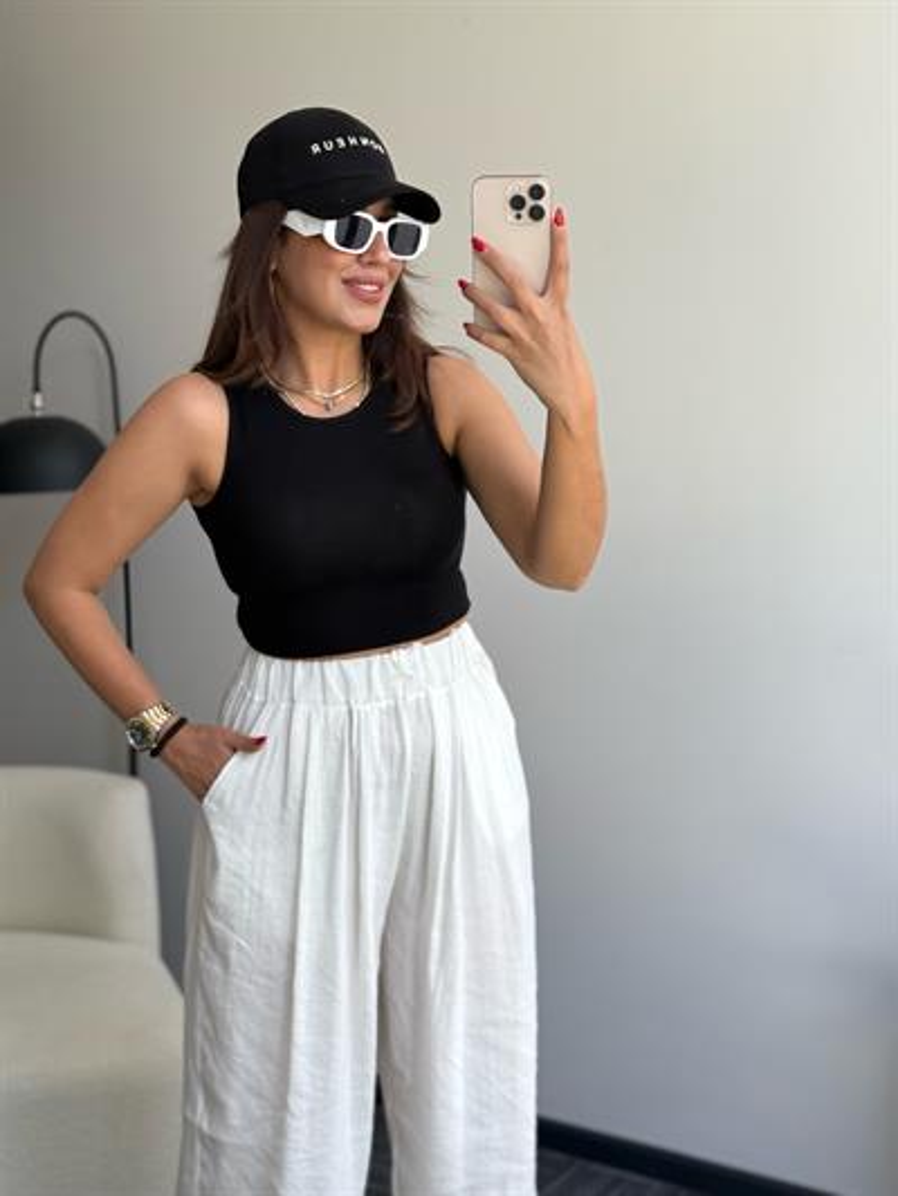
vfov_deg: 39.6
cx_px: 449
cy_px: 598
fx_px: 1660
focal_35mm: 48
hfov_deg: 30.3
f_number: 1.78
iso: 80
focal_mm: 6.76
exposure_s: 1/259
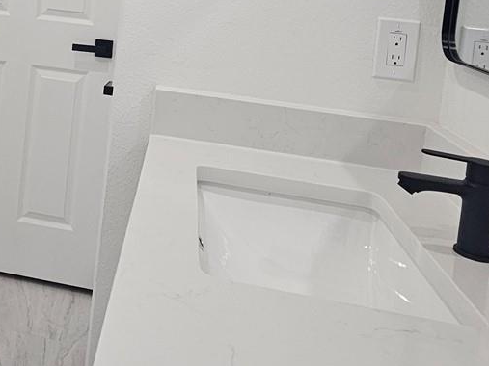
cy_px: -32
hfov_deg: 42.6
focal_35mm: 41
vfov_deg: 31.4
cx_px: 64
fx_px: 579
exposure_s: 1/77.4
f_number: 2.2
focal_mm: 2.2
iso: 160
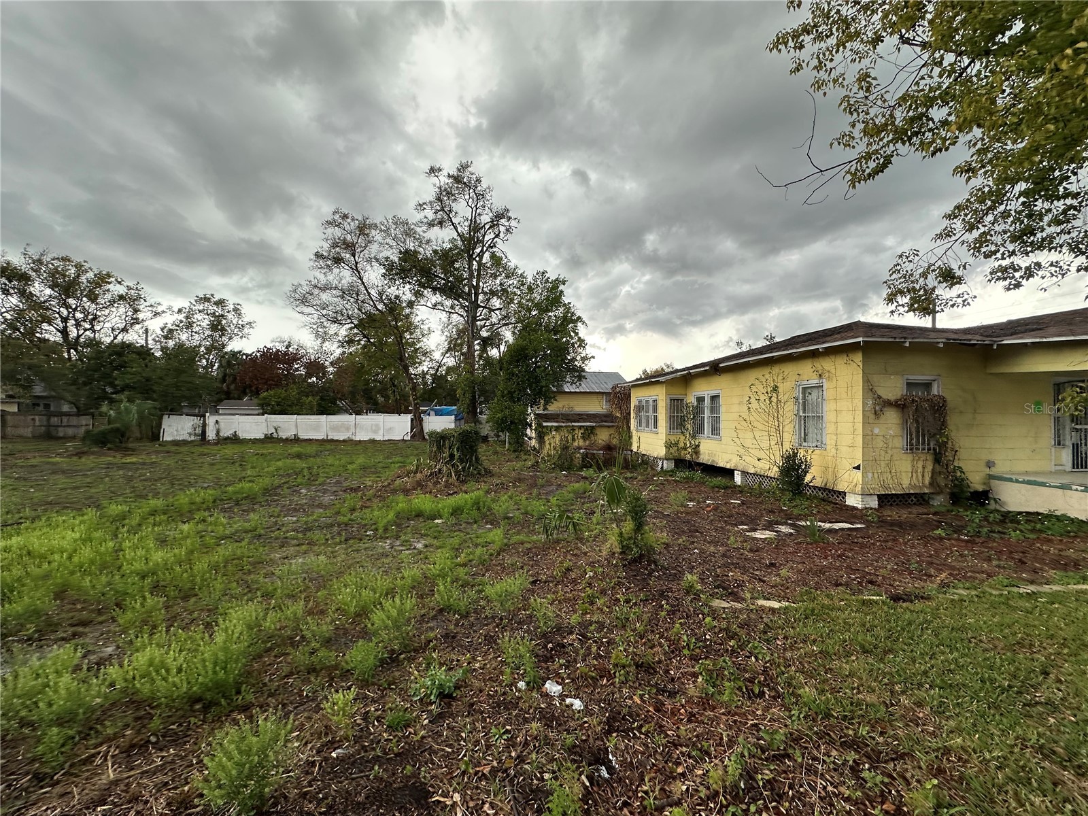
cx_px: 544
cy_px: 408
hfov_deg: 102.1
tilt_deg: +2.1
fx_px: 440
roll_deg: -0.3
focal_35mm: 14
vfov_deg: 85.7
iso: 40
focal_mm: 2.22
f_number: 2.2
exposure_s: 1/202
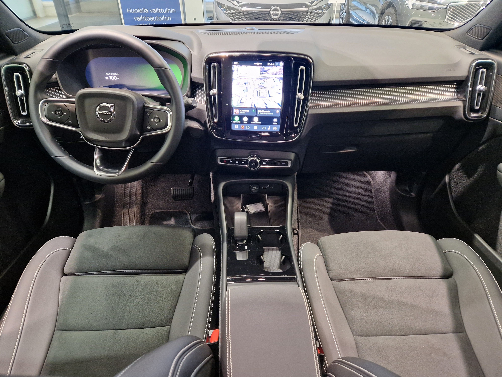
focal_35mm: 23
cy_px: 188
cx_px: 251
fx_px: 334
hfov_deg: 73.9
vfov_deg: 58.9
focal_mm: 5.4
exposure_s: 1/50
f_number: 1.8
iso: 500
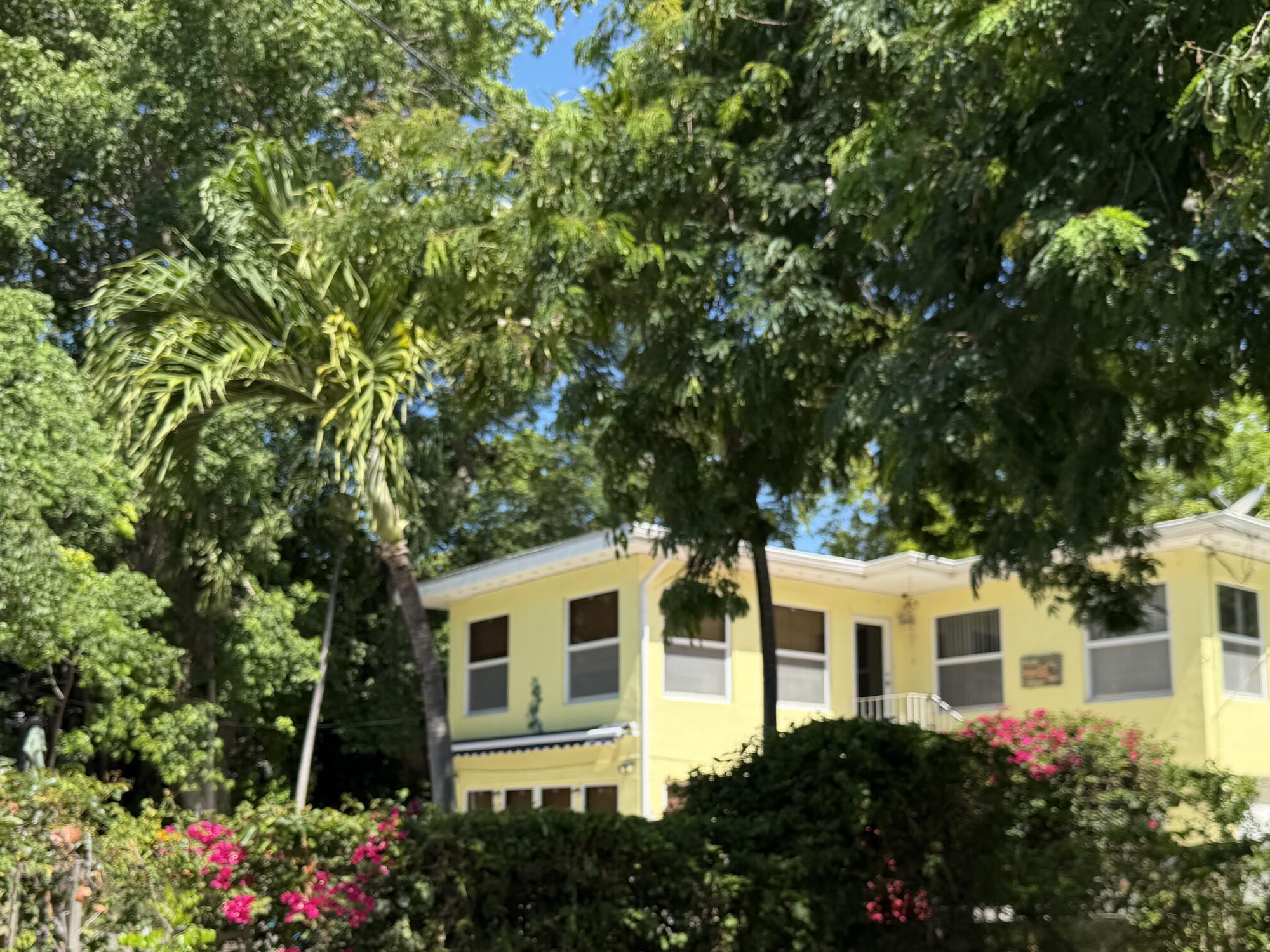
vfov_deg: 39.0
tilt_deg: +7.5
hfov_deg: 51.4
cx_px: 625
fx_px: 1321
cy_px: 668
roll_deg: -0.2
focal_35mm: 36
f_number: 1.78
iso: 80
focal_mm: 6.76
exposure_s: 1/2907
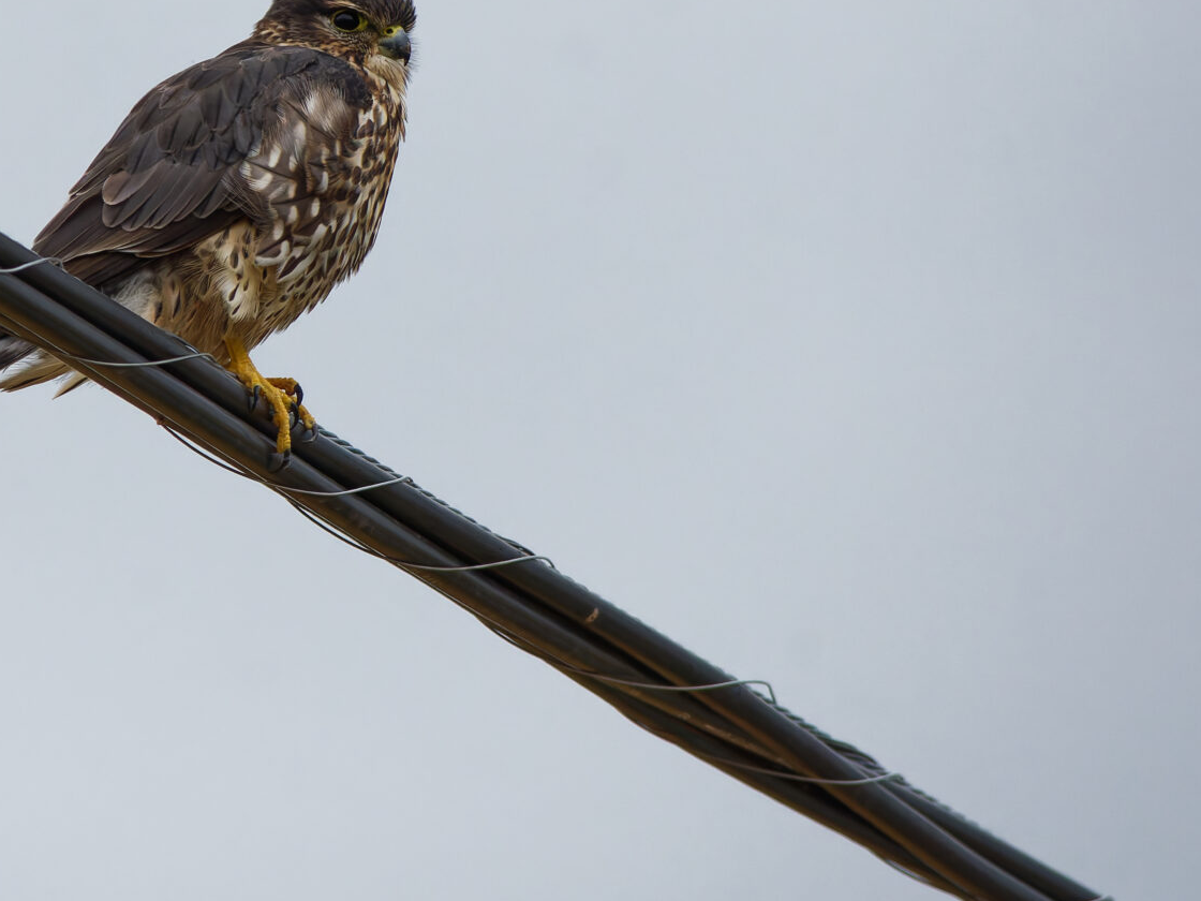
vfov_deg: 0.9
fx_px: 57177
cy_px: 240
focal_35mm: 1648
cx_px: 234
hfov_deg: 1.2
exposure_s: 1/1000
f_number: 8
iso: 800
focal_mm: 500
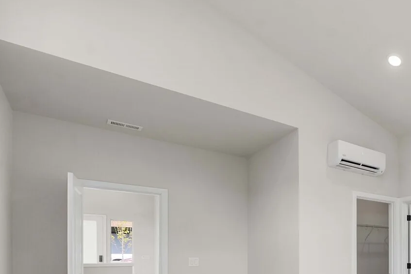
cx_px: 403
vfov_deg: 43.3
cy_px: 268
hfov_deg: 55.1
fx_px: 297
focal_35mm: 26
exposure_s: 1/30
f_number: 7.1
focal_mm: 13
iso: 1000
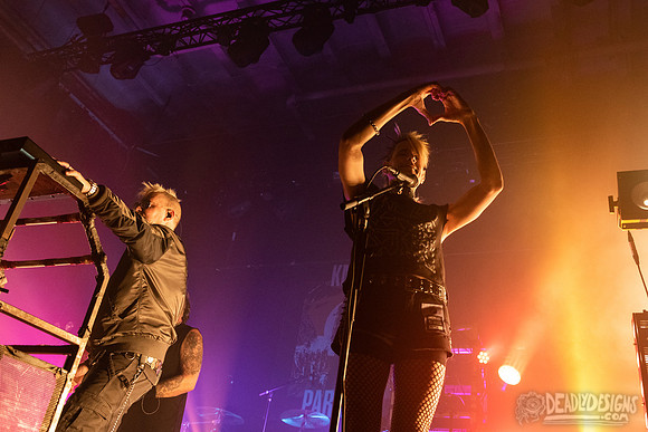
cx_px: 376
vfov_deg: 39.1
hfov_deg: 56.0
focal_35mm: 34
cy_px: 181
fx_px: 606
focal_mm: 29
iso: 3200
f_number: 4
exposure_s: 1/250
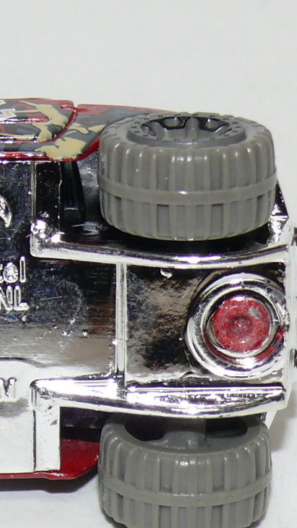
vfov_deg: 8.8
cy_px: 321
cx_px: -84
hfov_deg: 4.9
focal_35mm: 246
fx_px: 3442
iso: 100
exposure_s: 1/30
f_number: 4
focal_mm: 13.5
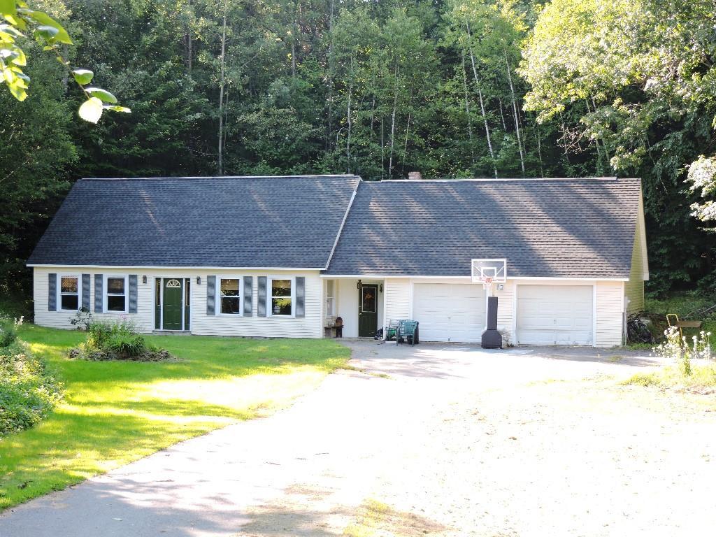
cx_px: 358
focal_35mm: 60
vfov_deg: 24.4
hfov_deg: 32.2
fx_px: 1241
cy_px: 268
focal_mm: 10.7
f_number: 3.7
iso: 100
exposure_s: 1/60
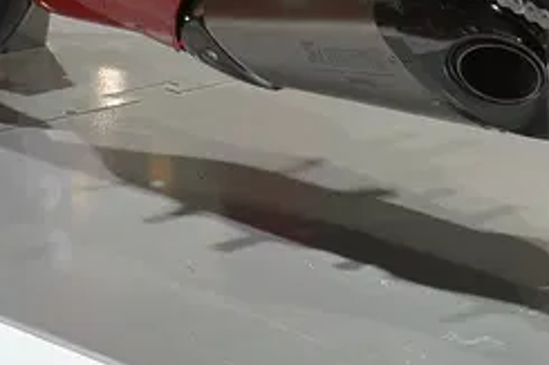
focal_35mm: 196
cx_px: 465
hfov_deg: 10.5
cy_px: -362
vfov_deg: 6.8
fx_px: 2987
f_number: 7.1
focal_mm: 40
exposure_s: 1/250
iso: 800
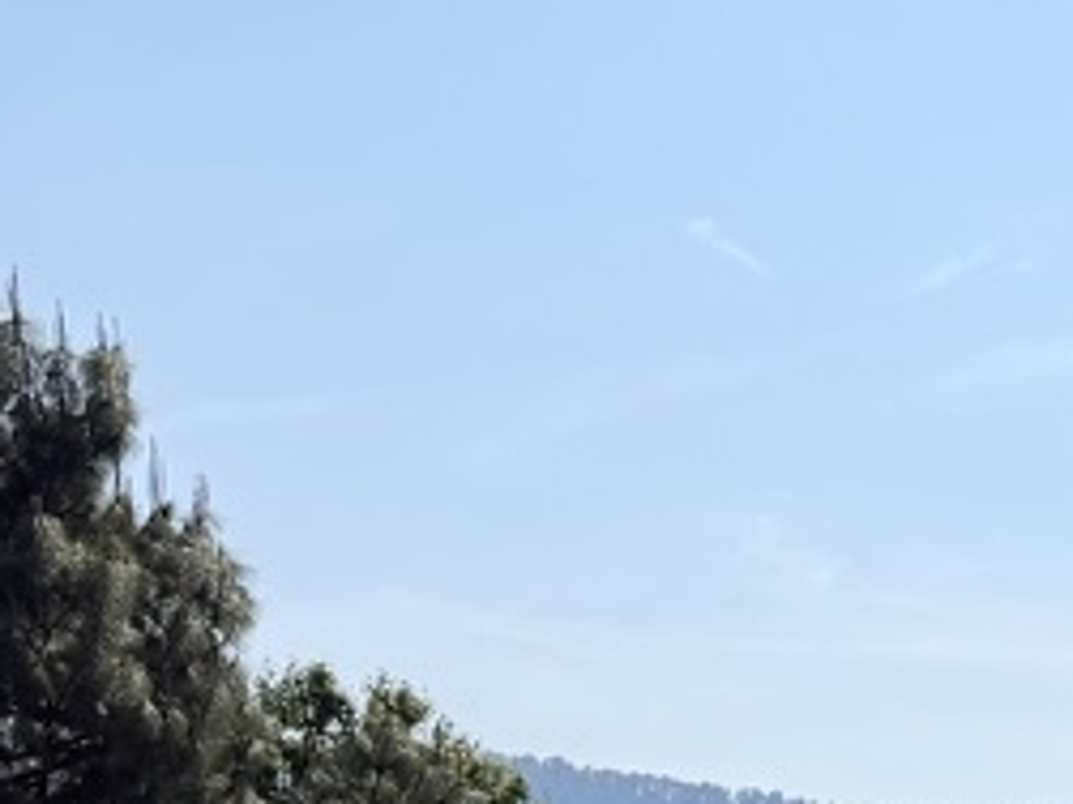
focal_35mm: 98
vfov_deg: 13.2
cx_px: 1475
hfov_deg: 18.4
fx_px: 3036
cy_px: 1548
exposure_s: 1/8130
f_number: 1.78
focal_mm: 6.76
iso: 80
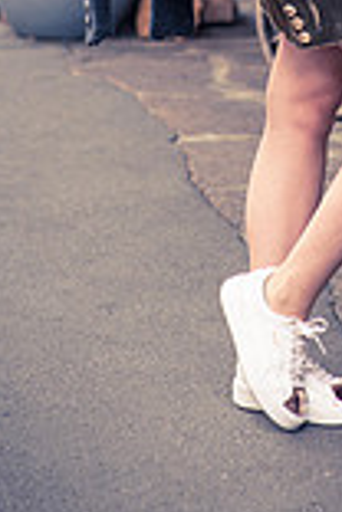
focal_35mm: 245
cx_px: 319
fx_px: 3491
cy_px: -131
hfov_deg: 5.6
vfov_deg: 8.3
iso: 100
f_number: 4
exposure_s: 1/400
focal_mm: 85
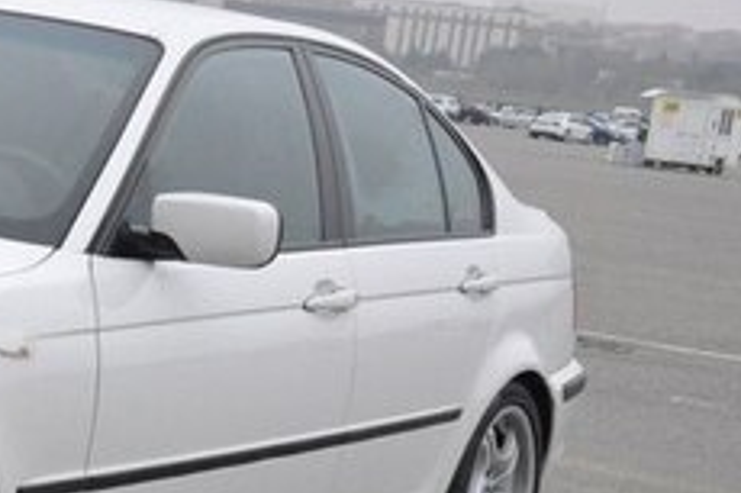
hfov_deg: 16.9
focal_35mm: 112
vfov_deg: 12.2
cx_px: -306
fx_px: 2304
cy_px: 300
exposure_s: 1/2000
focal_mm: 26
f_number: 5.6
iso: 3200
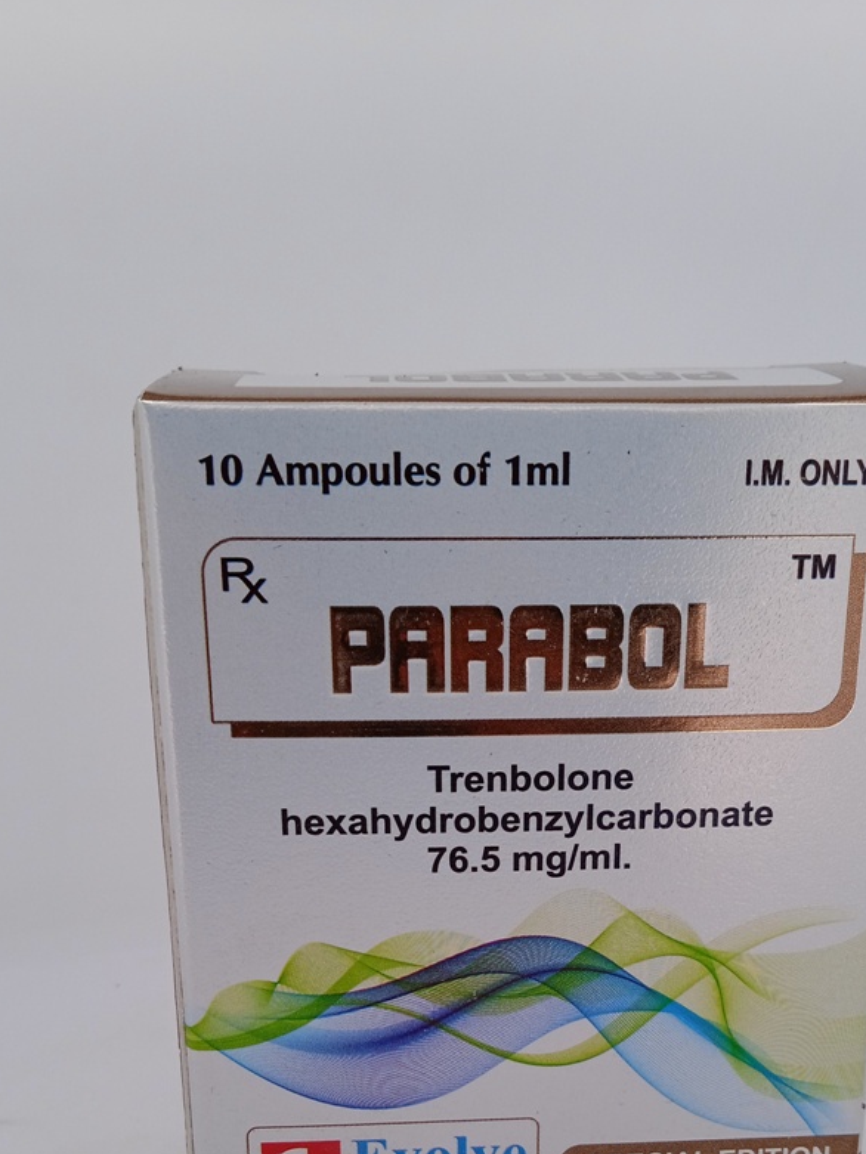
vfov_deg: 42.5
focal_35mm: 43
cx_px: 531
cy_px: 867
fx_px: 1434
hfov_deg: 33.5
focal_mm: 3.43
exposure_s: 1/182
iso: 111
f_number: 2.2
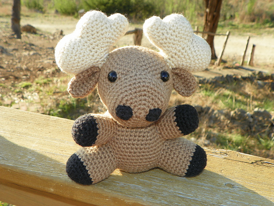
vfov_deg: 32.9
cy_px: 103
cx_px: 137
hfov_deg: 42.9
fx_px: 348
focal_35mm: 44
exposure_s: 1/200
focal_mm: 7.9
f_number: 3.2
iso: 64
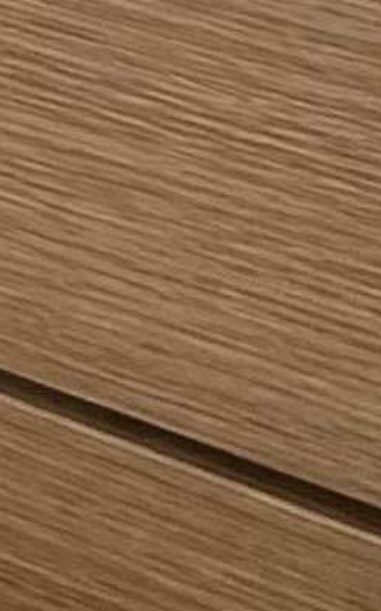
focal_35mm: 154
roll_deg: -0.4
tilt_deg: -4.5
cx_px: -1596
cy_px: -1150
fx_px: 2559
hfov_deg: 5.7
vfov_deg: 10.3
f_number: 2.2
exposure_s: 1/196
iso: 40
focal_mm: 2.22
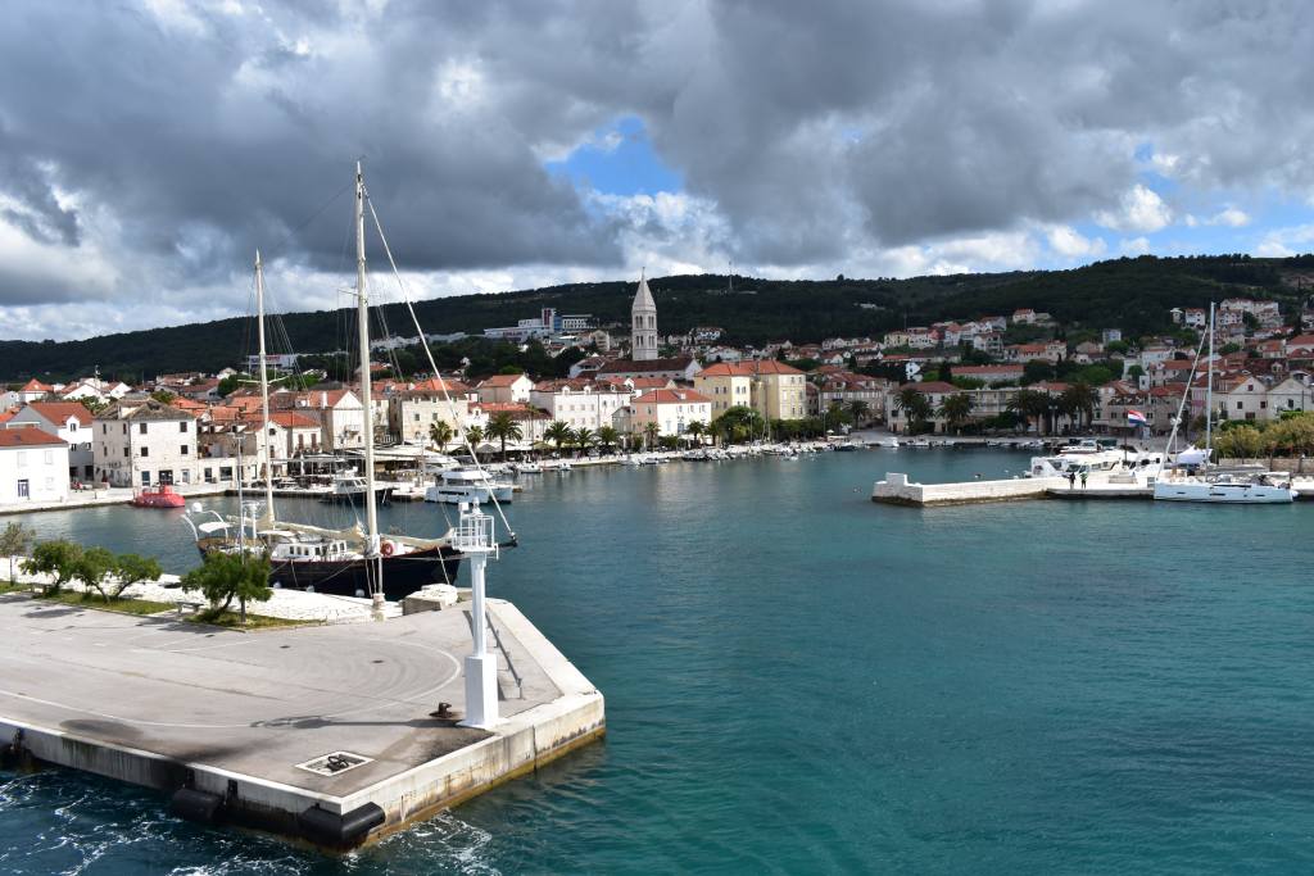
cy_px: 438
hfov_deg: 61.9
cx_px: 657
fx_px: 1095
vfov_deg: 43.6
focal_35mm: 30
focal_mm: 20
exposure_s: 1/500
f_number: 11
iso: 250
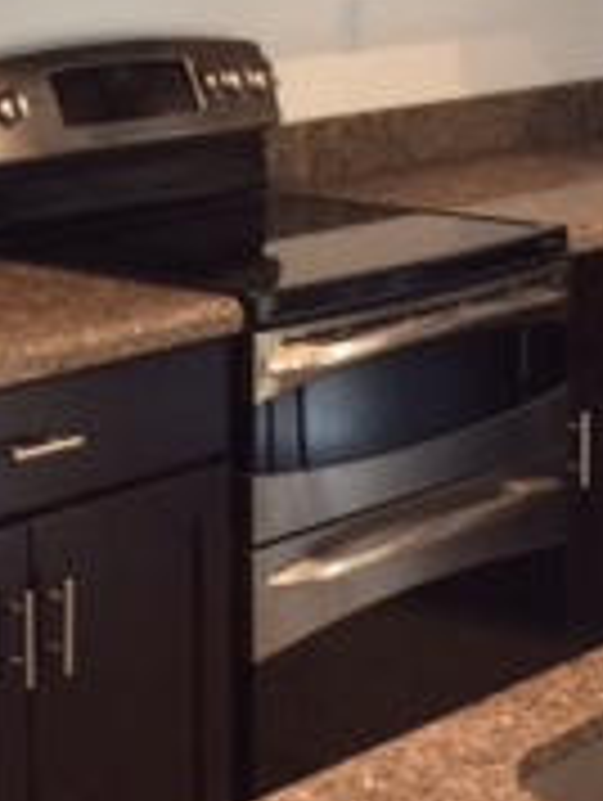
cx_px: 63
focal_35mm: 104
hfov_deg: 14.1
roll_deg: +1.0
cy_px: 117
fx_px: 2410
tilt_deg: -7.9
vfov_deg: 18.6
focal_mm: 4.15
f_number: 2.2
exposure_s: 1/30
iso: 200
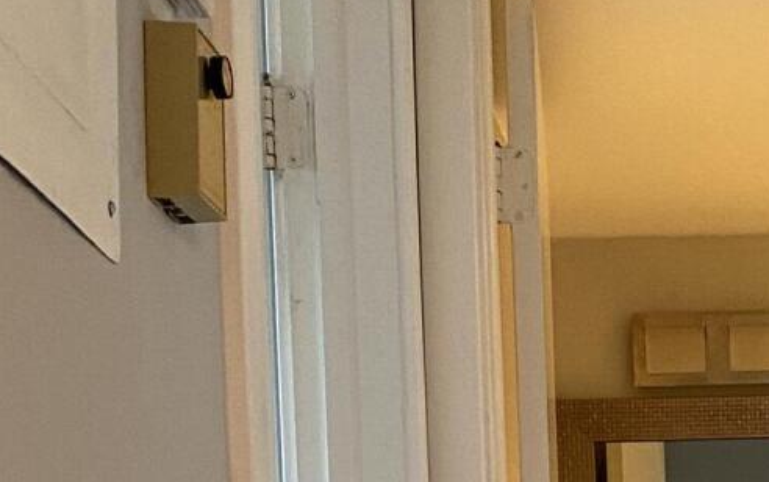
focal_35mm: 112
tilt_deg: -0.4
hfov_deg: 18.0
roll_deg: +1.9
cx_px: 810
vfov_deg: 10.8
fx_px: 2348
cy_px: 922
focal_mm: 4.25
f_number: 1.8
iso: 160
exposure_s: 1/60
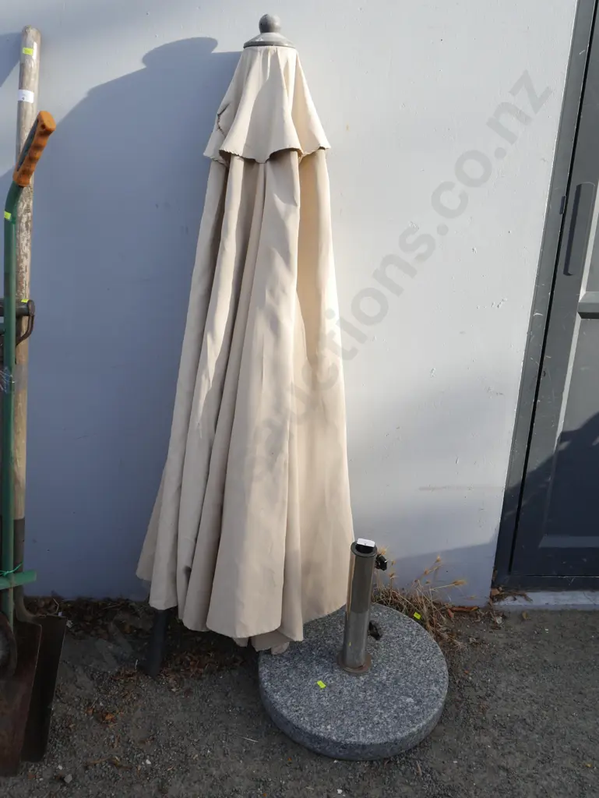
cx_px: 300
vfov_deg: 59.9
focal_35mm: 30
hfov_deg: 46.8
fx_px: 692
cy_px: 399
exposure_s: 1/320
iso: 200
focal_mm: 15
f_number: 6.3
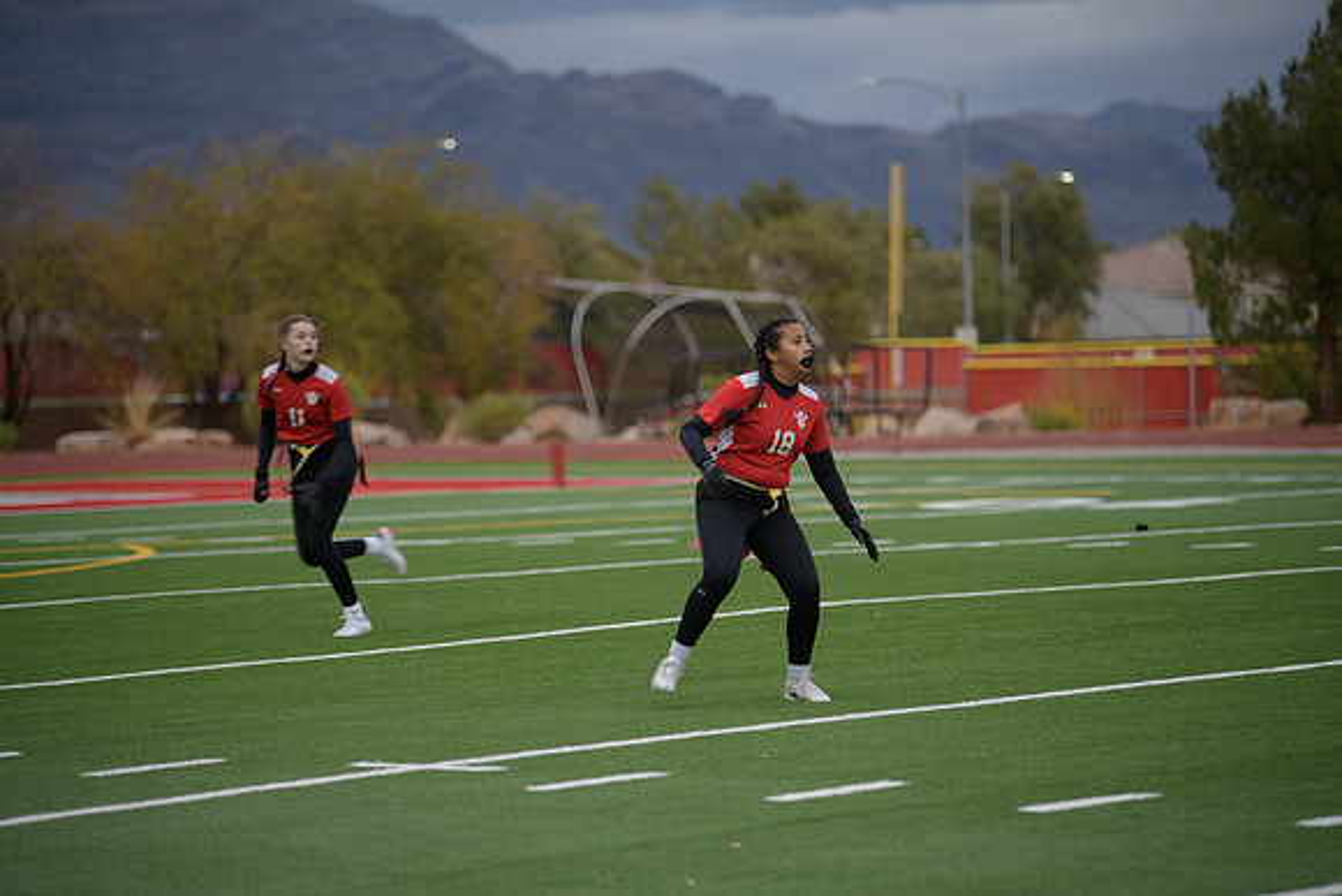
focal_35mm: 150
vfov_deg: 9.2
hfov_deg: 13.7
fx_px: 5593
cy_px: 448
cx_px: 671
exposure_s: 1/200
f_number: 2.8
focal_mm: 150
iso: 110
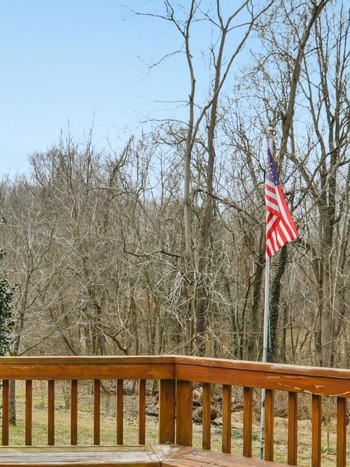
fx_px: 593
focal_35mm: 44
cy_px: 345
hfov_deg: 32.2
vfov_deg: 41.8
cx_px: 84
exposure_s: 1/200
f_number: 7.1
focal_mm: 17
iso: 100
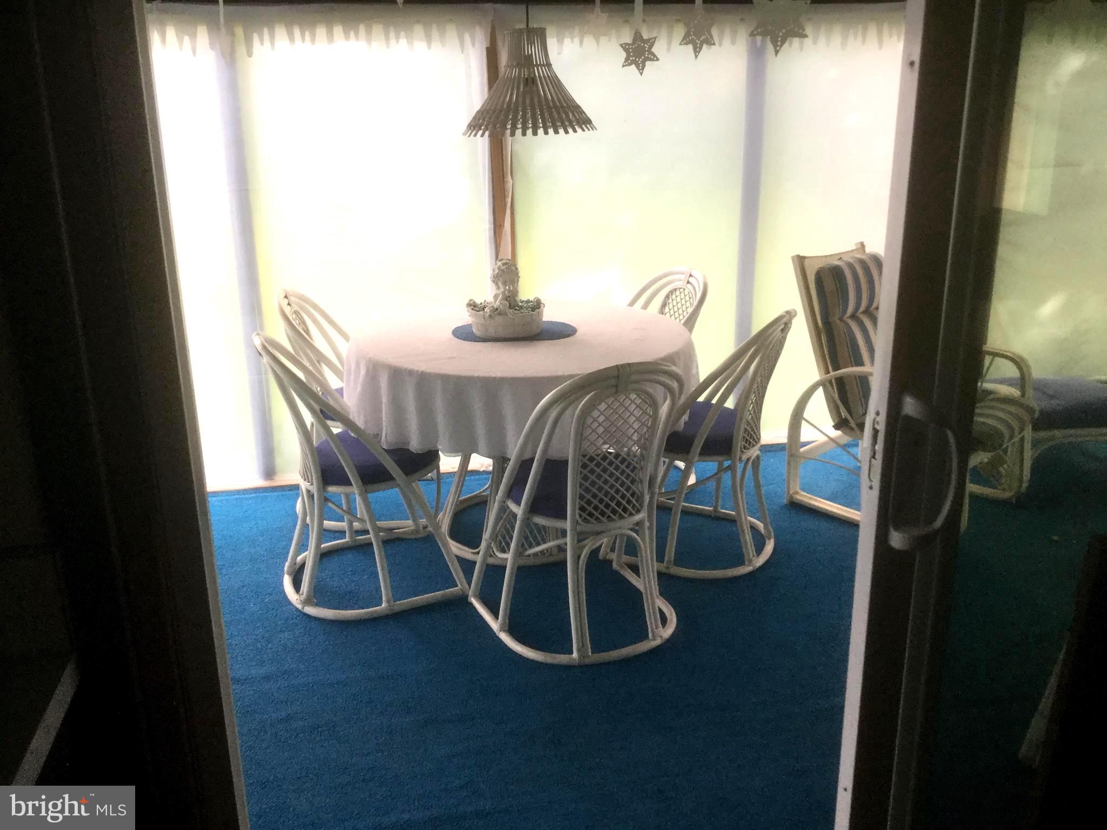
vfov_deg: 45.4
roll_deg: -1.9
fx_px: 991
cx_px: 554
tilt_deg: -18.2
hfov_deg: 58.4
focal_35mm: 31
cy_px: 415
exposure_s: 1/30
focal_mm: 3.3
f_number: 2.4
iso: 25
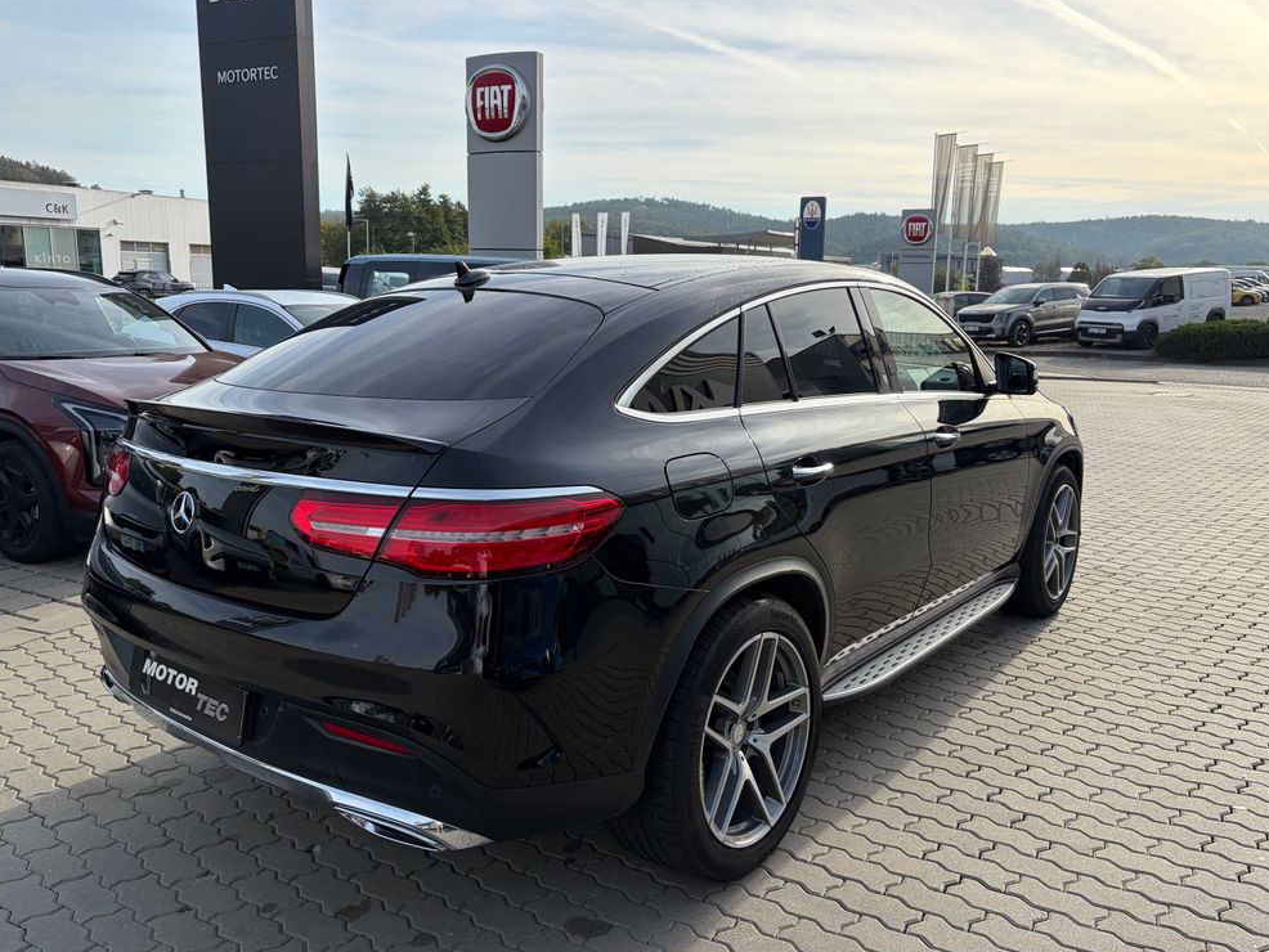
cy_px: 468
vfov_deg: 51.4
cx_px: 628
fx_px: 990
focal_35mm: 27
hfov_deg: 65.3
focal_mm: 5.96
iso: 64
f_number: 1.6
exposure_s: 1/2538
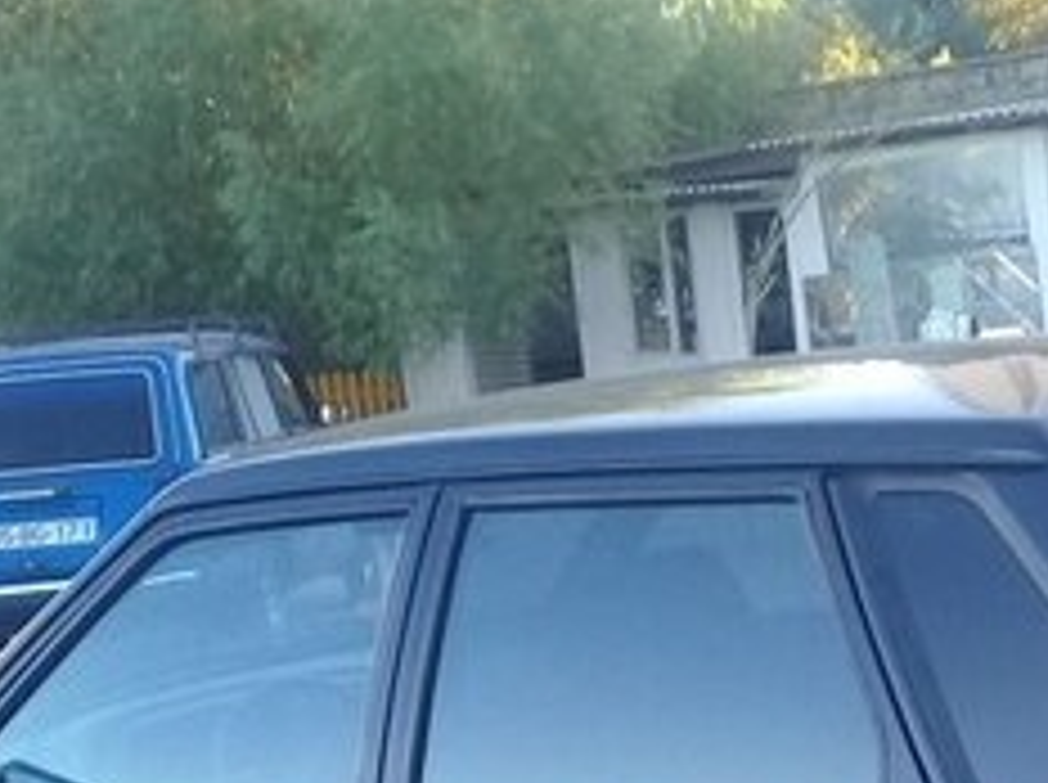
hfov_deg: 21.9
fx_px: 2660
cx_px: 886
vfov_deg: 16.2
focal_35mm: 88
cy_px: 880
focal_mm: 3.3
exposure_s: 1/100
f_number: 2.2
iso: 50
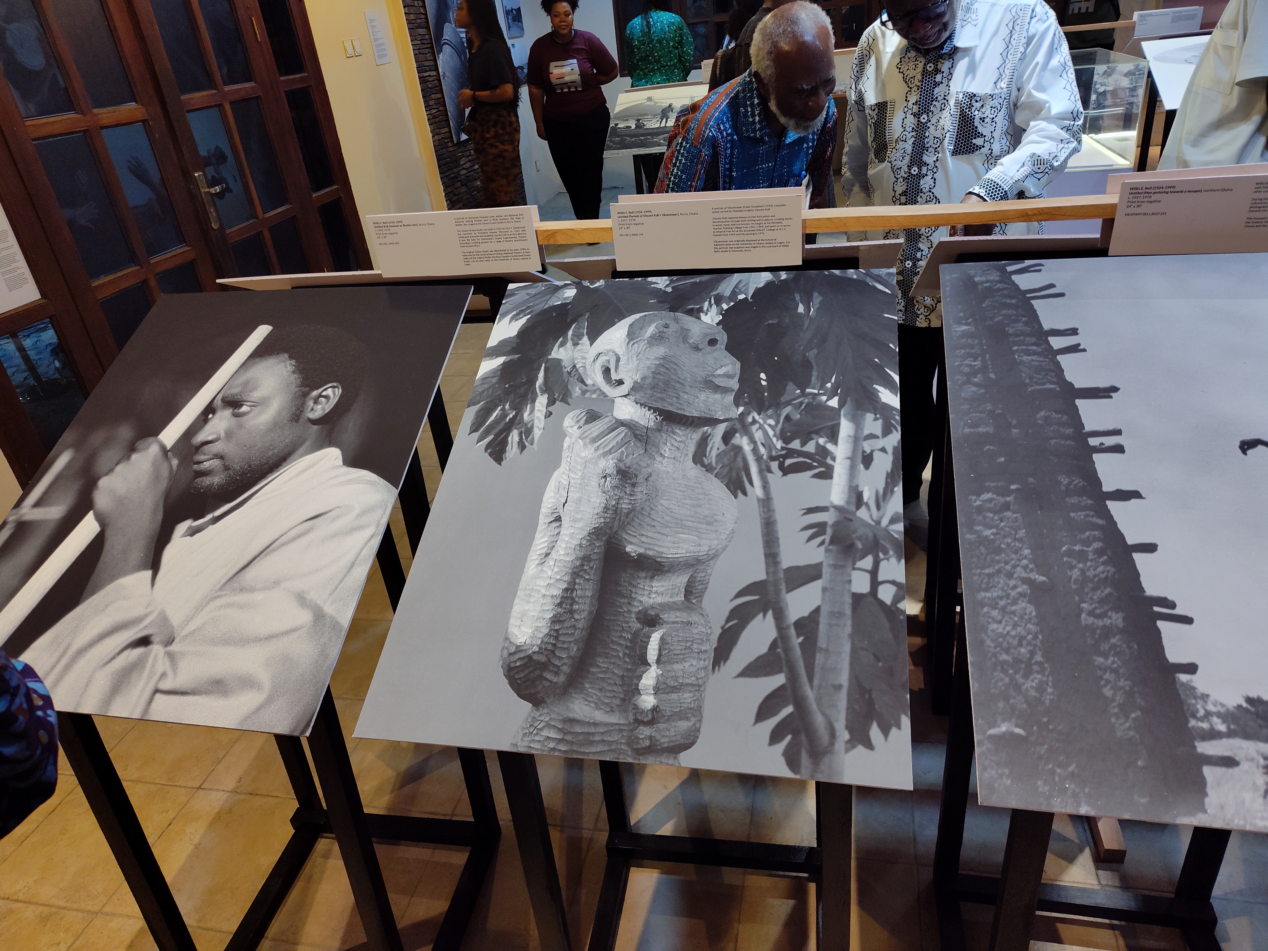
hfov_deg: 73.9
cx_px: 634
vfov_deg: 58.9
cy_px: 476
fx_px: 843
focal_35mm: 23
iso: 666
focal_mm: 5.56
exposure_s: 1/50
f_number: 1.8
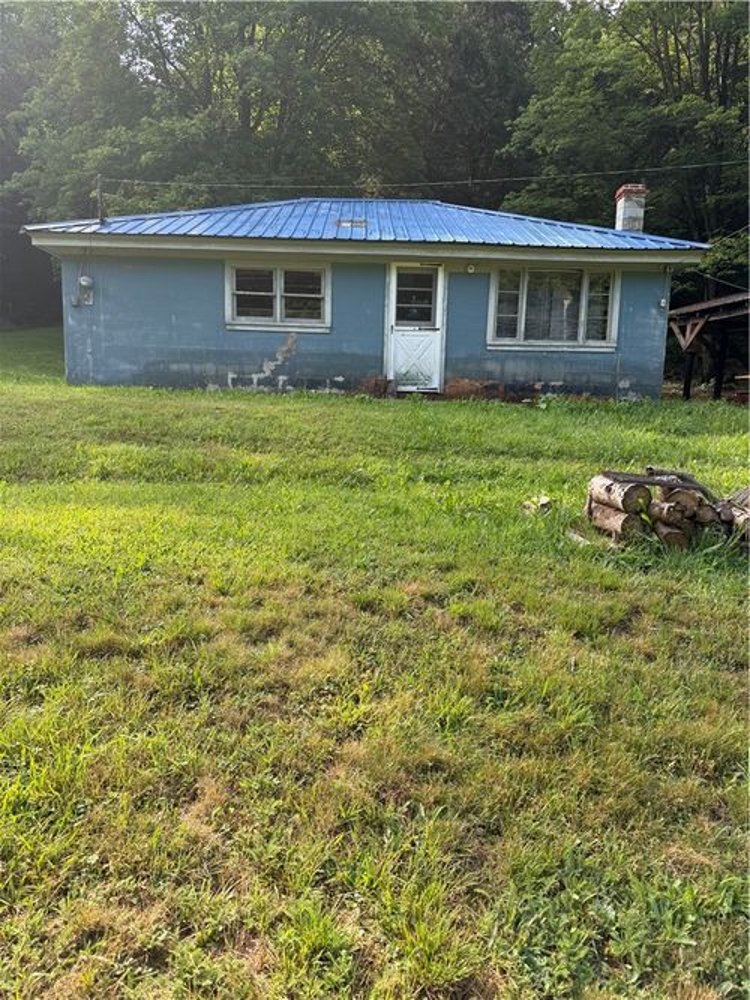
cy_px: 500
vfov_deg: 71.6
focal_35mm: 24
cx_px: 375
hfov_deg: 56.8
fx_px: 694
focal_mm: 6.76
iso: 80
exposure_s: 1/593
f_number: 1.78
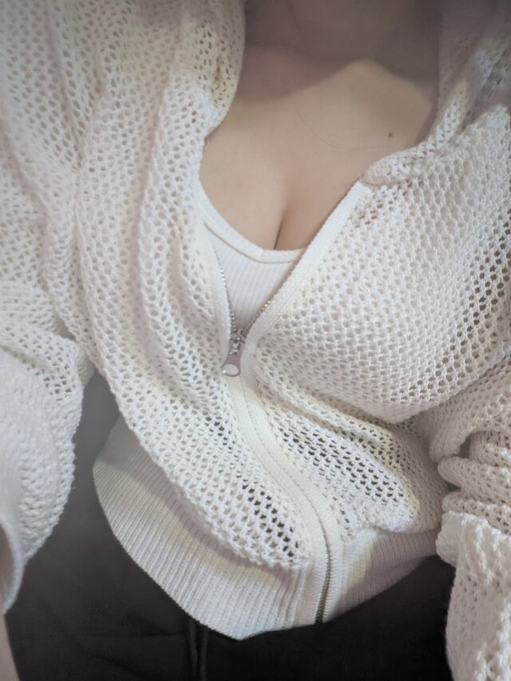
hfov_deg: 63.5
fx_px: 413
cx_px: 256
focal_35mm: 21
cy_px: 340
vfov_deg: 79.0
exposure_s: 1/60
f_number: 2.2
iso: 620
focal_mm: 2.74
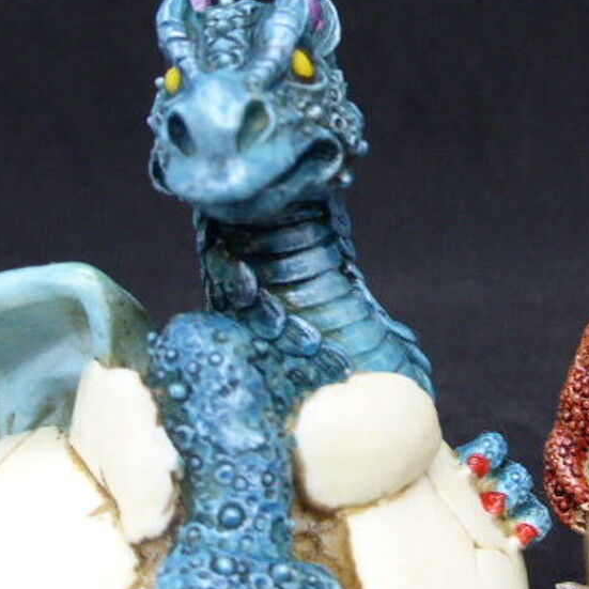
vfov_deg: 25.0
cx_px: 496
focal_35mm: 69
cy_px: 293
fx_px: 1328
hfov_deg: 24.5
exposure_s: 1/25
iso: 400
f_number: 3.9
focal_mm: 7.4
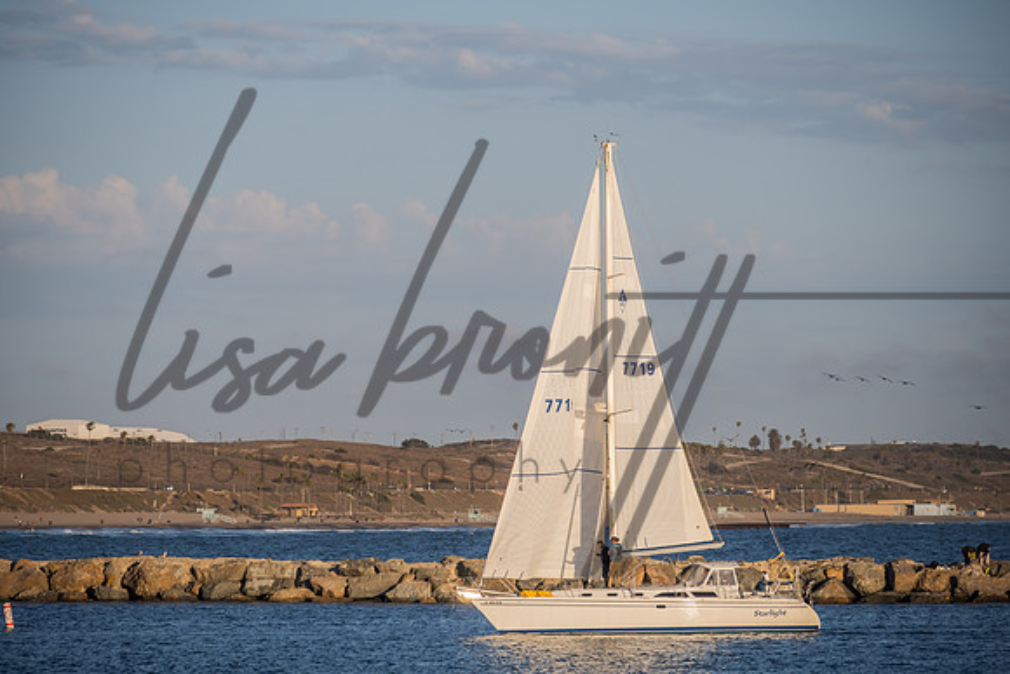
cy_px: 338
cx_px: 490
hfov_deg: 9.8
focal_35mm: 210
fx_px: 5902
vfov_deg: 6.5
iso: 320
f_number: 6.3
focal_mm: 200
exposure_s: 1/1250
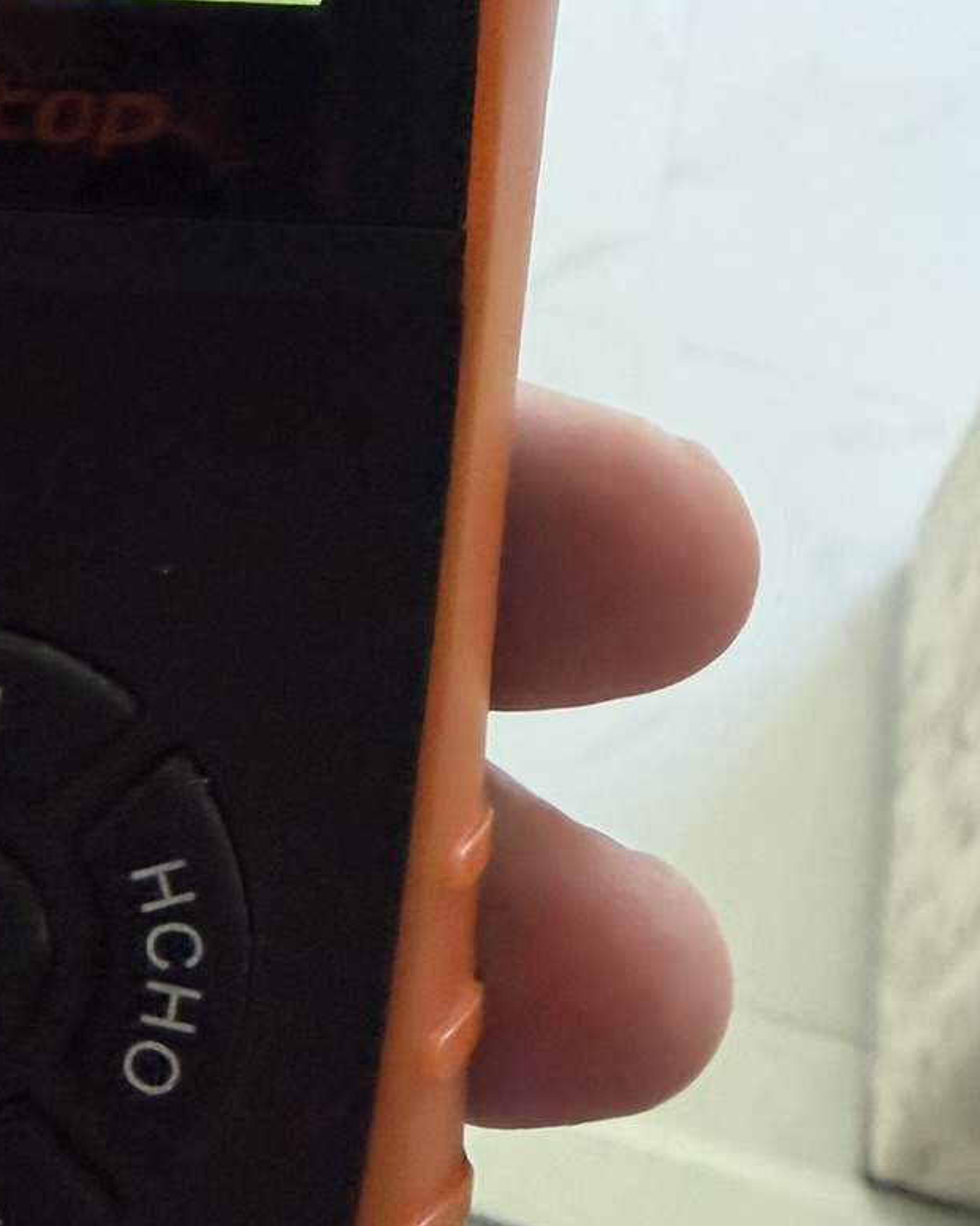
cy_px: 215
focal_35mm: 62
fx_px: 2248
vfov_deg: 29.7
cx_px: 131
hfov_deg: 24.0
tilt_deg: -49.3
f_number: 2.2
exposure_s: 1/115
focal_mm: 2.22
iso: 320
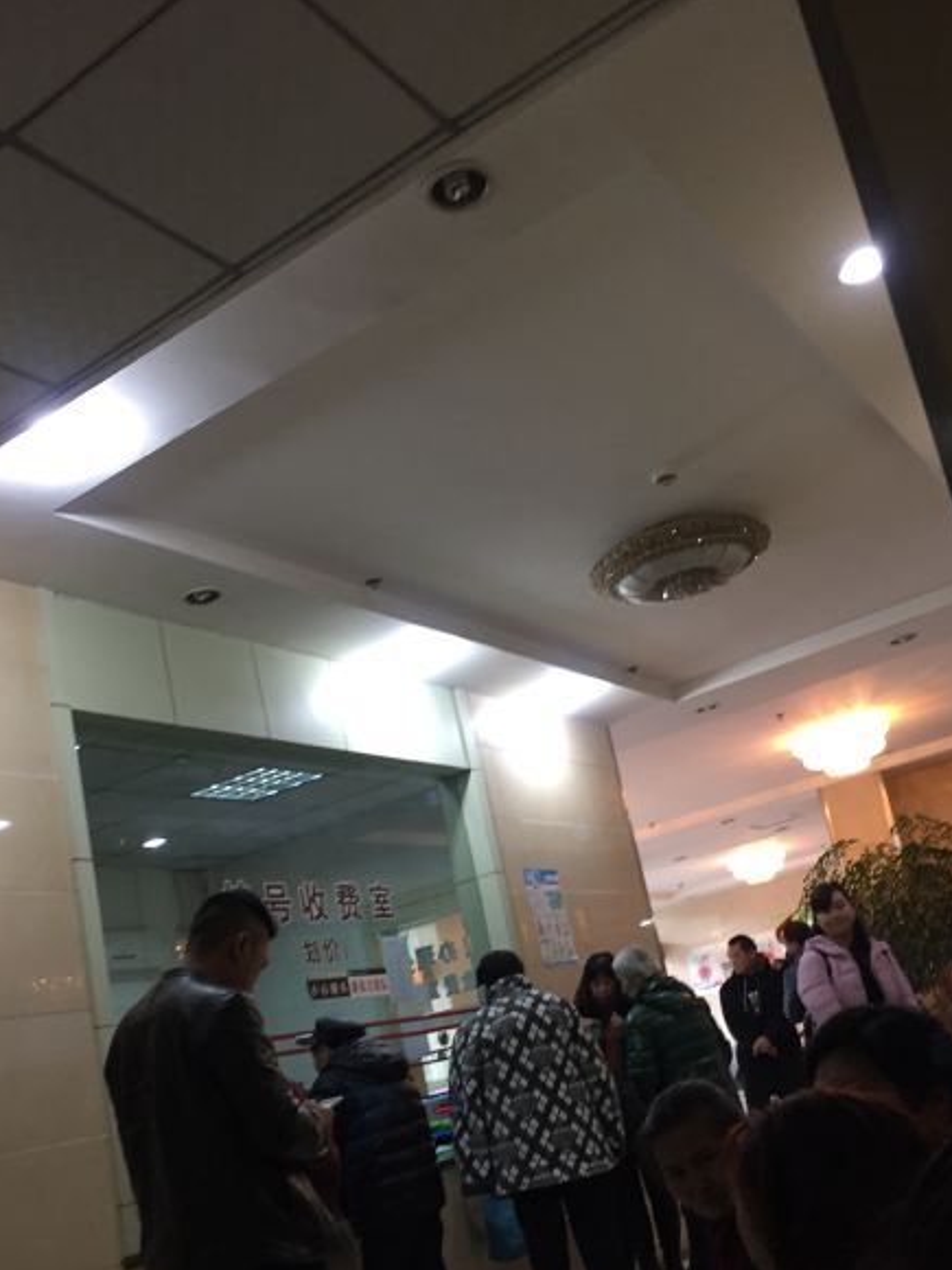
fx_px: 1283
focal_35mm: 35
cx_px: 485
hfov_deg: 40.7
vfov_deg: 52.3
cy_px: 762
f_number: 2.2
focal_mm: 4.15
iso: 160
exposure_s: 1/33
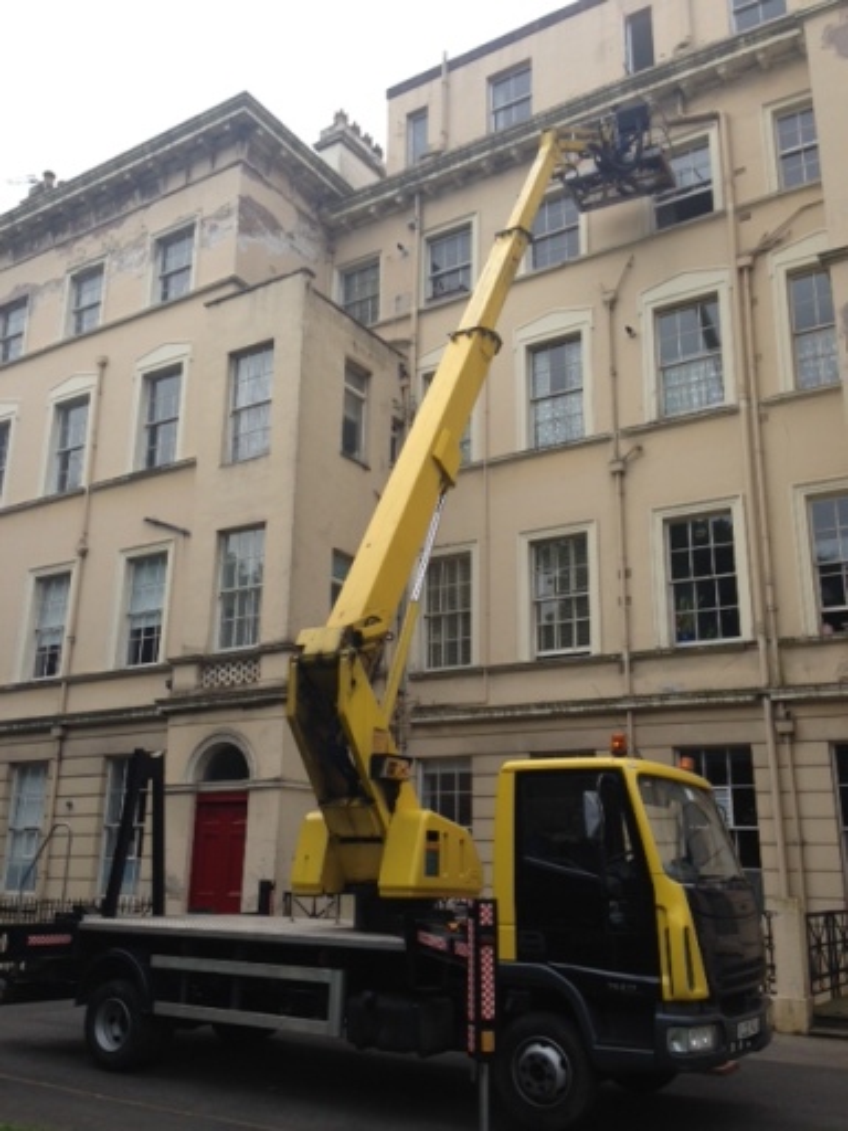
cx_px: 424
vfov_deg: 55.4
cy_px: 566
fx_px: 1078
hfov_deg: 42.9
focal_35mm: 33
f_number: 2.4
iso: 50
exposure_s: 1/753
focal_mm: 4.12
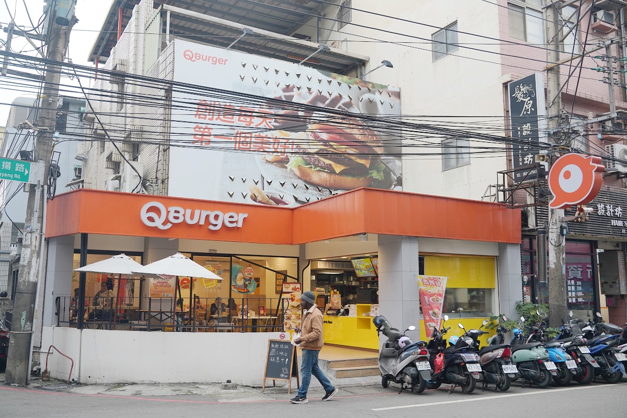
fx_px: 575
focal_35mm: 33
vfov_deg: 40.0
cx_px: 314
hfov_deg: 57.2
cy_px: 209
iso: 400
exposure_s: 1/160
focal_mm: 33
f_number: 4
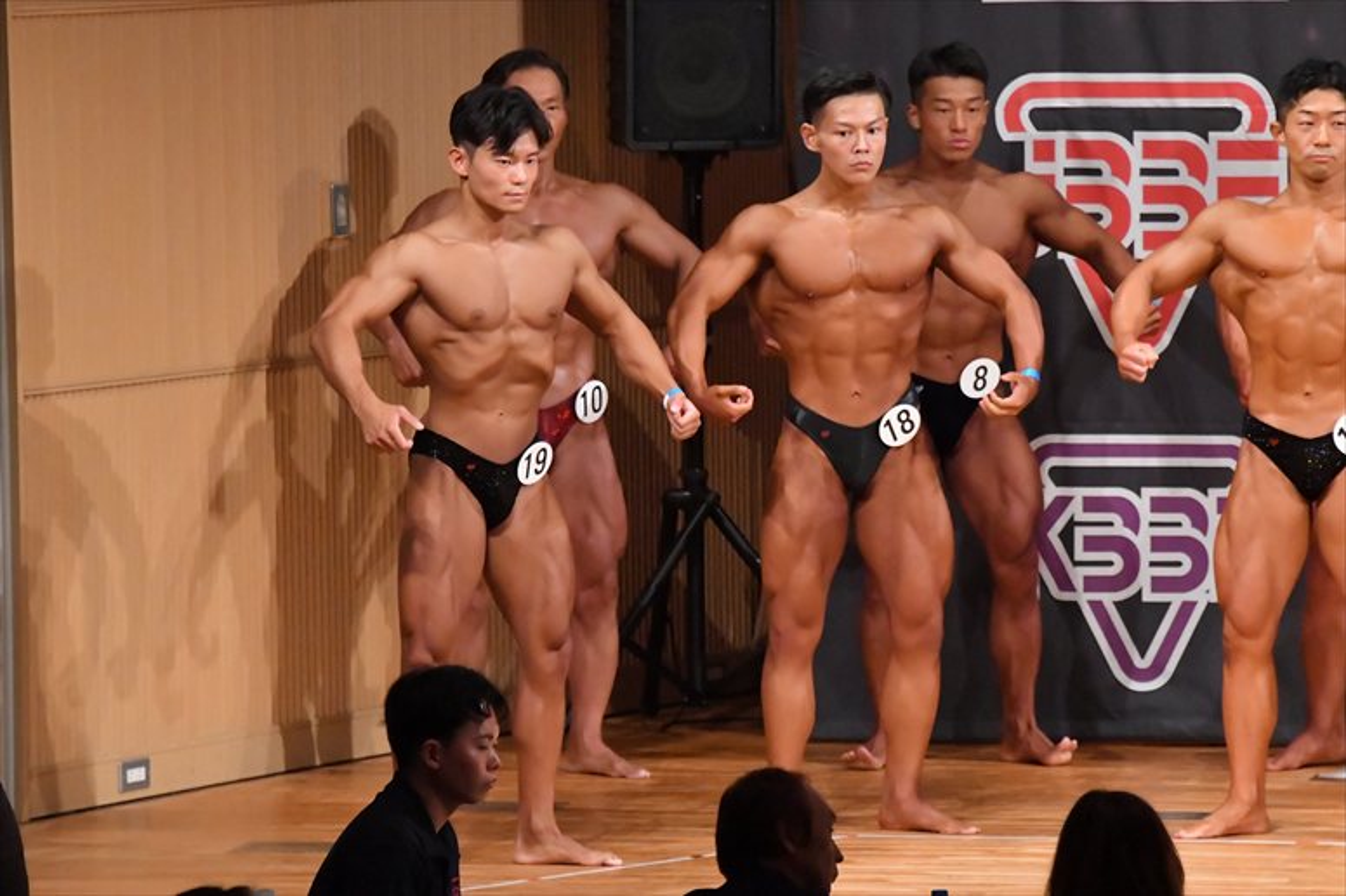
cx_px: 673
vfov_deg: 4.8
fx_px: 10651
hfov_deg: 7.2
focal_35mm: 285
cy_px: 448
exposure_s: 1/400
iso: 11400
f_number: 5.6
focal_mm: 190
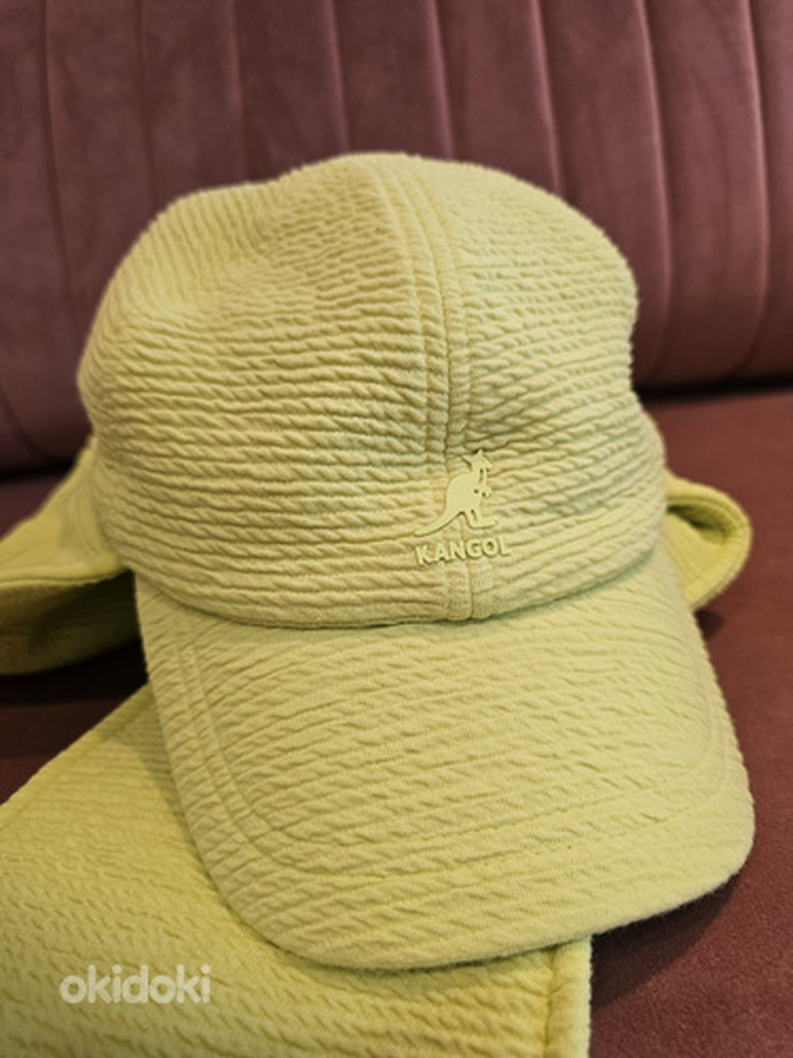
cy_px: 529
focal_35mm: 23
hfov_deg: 58.9
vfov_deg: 73.9
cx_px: 396
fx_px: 703
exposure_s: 1/120
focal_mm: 6.3
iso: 250
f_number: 1.7
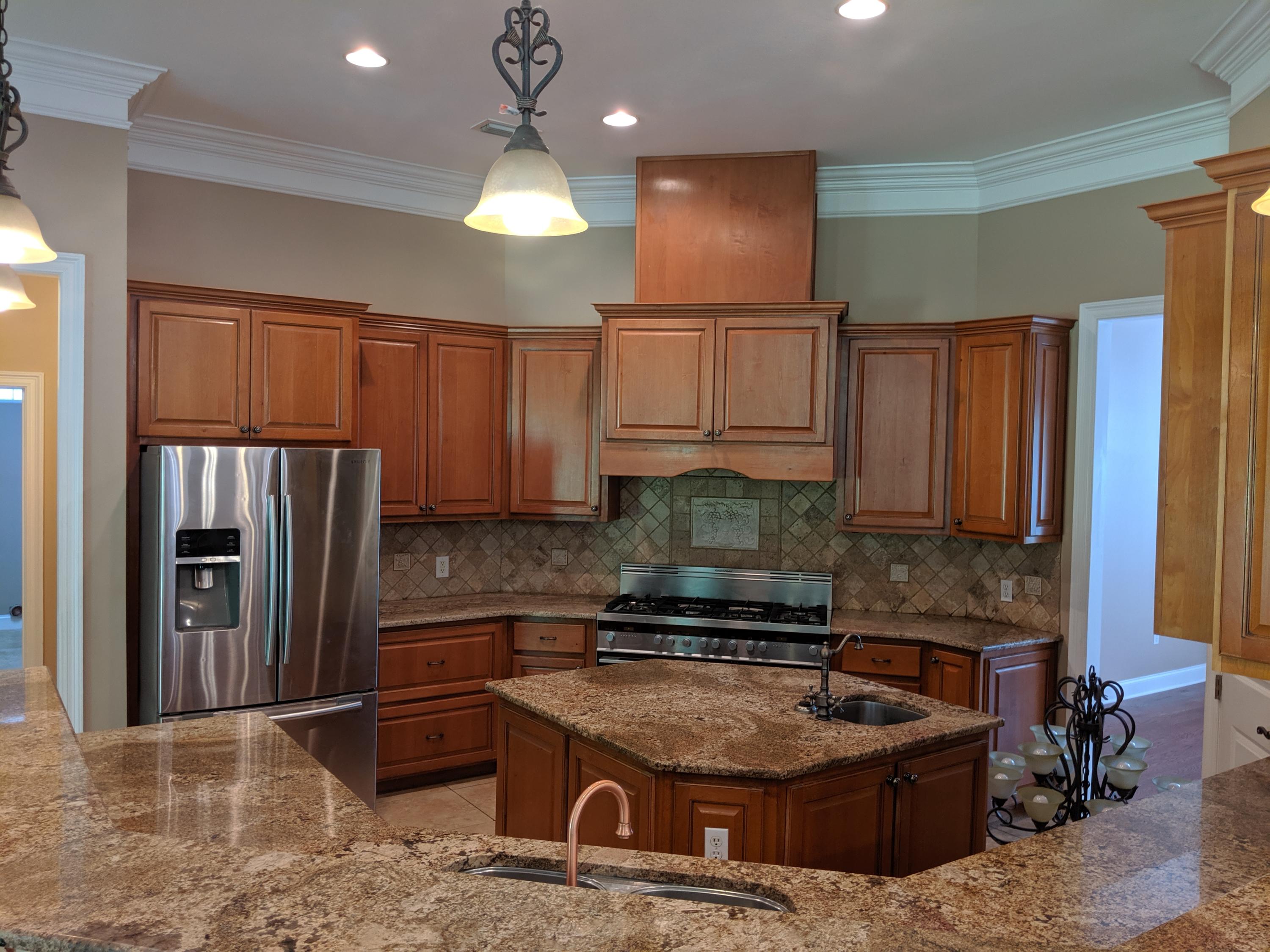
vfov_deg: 51.4
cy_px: 476
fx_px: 991
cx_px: 635
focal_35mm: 27
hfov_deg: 65.3
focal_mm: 4.44
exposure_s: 1/24
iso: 85
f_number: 1.8
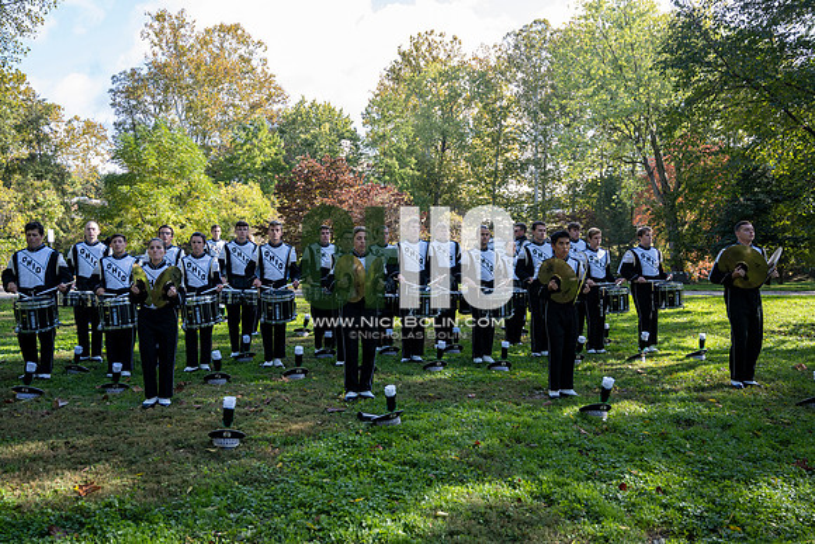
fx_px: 770
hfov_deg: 55.8
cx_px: 408
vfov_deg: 38.9
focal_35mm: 34
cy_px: 272
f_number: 4
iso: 320
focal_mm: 34
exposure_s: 1/500
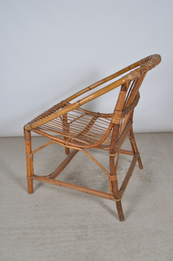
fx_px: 261
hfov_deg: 36.7
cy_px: 130
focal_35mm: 36
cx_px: 86
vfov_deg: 53.2
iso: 100
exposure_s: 1/125
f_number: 14
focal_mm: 24
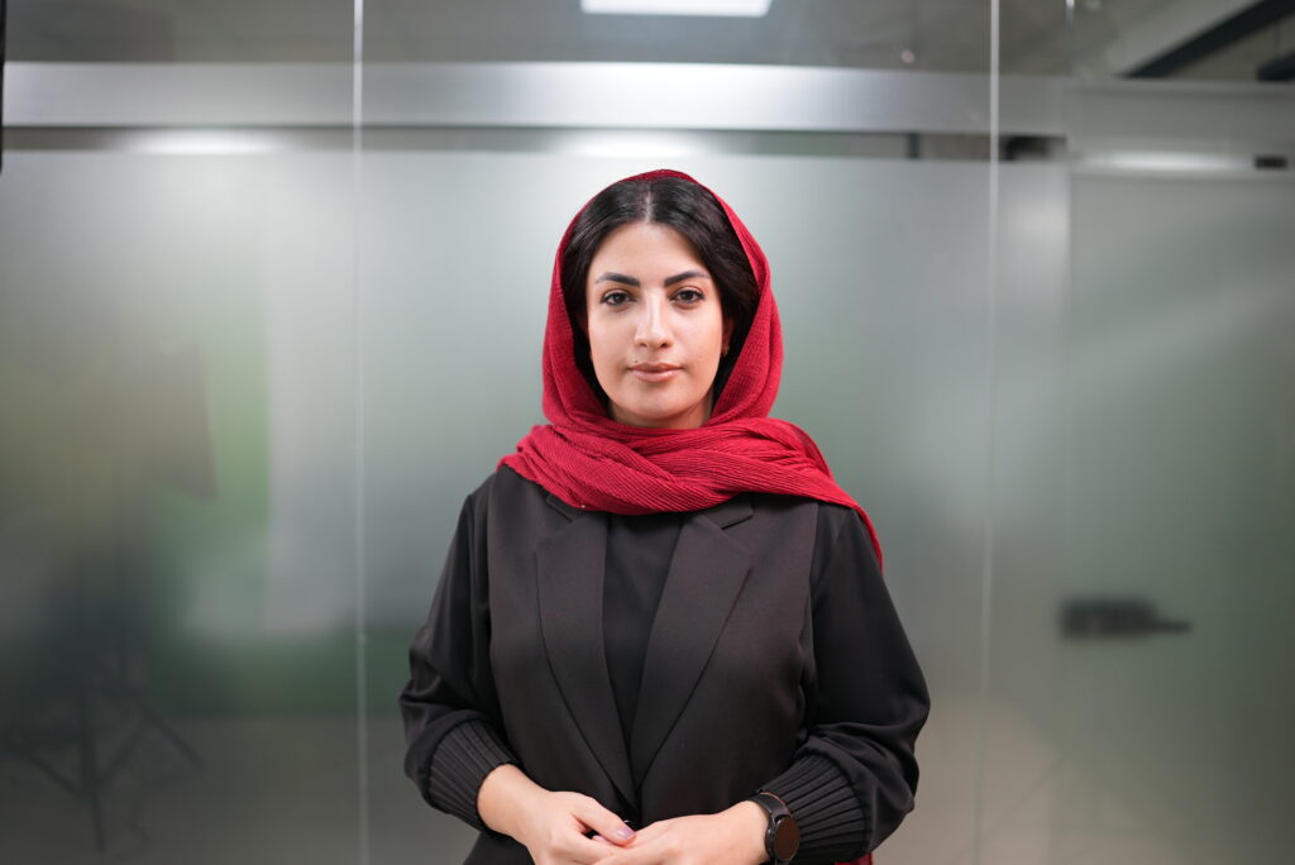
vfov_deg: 37.9
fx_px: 1260
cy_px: 432
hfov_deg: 54.4
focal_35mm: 35
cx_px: 648
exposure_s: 1/160
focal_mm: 35
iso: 125
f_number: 1.6
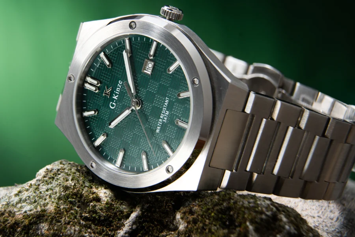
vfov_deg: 19.5
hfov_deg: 28.8
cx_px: 178
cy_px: 118
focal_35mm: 70
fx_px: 690
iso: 250
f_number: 8
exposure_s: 1/100
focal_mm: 70
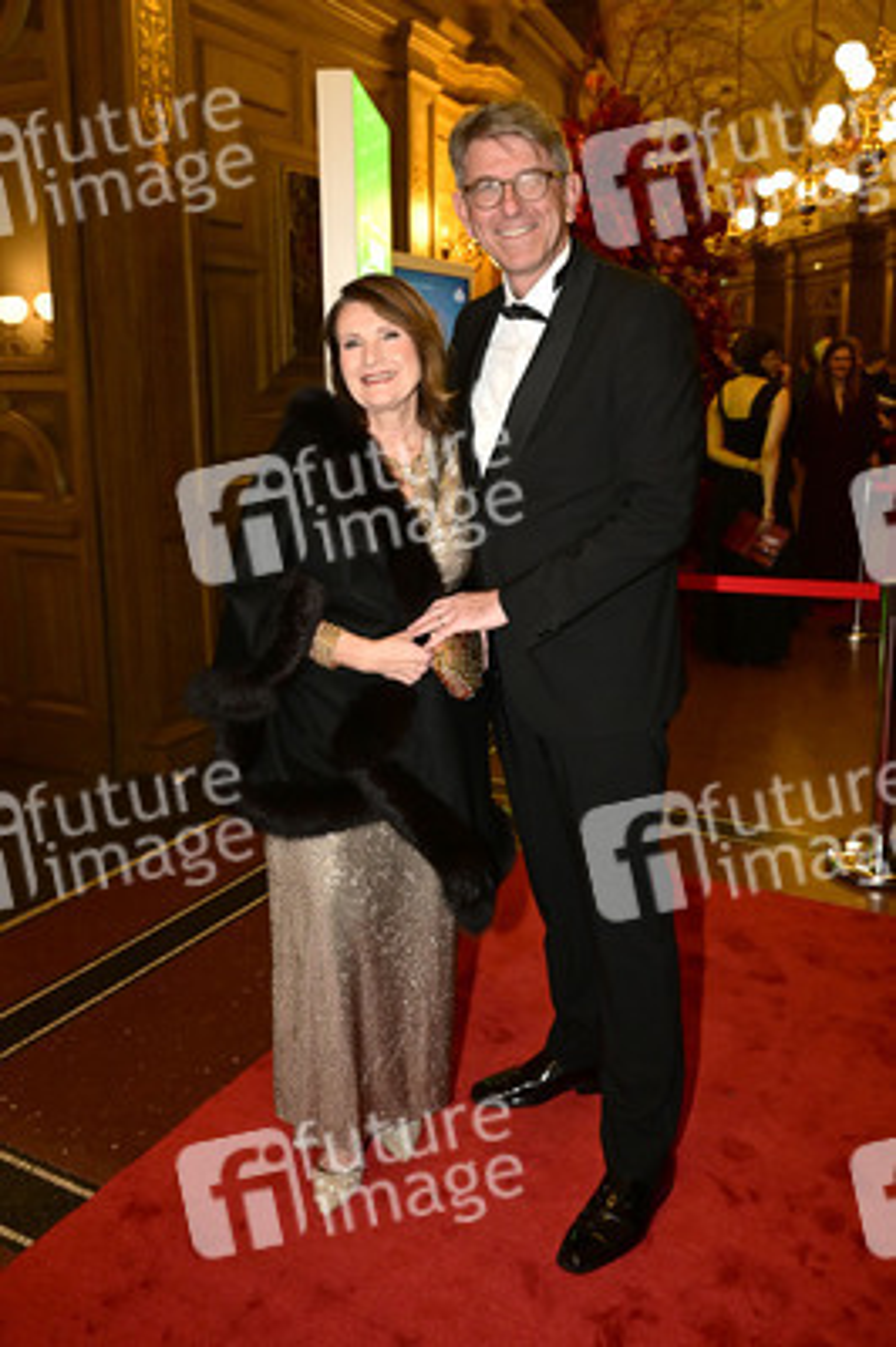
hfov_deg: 47.1
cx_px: 448
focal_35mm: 28
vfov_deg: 66.5
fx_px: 1028
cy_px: 674
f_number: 5.6
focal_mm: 27.5
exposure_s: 1/200
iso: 4000
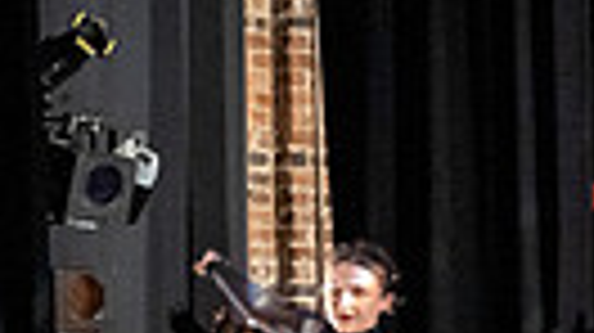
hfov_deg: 9.5
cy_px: 434
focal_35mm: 220
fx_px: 3462
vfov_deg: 5.5
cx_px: 959
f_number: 2.8
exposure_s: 1/200
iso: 6400
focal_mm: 37
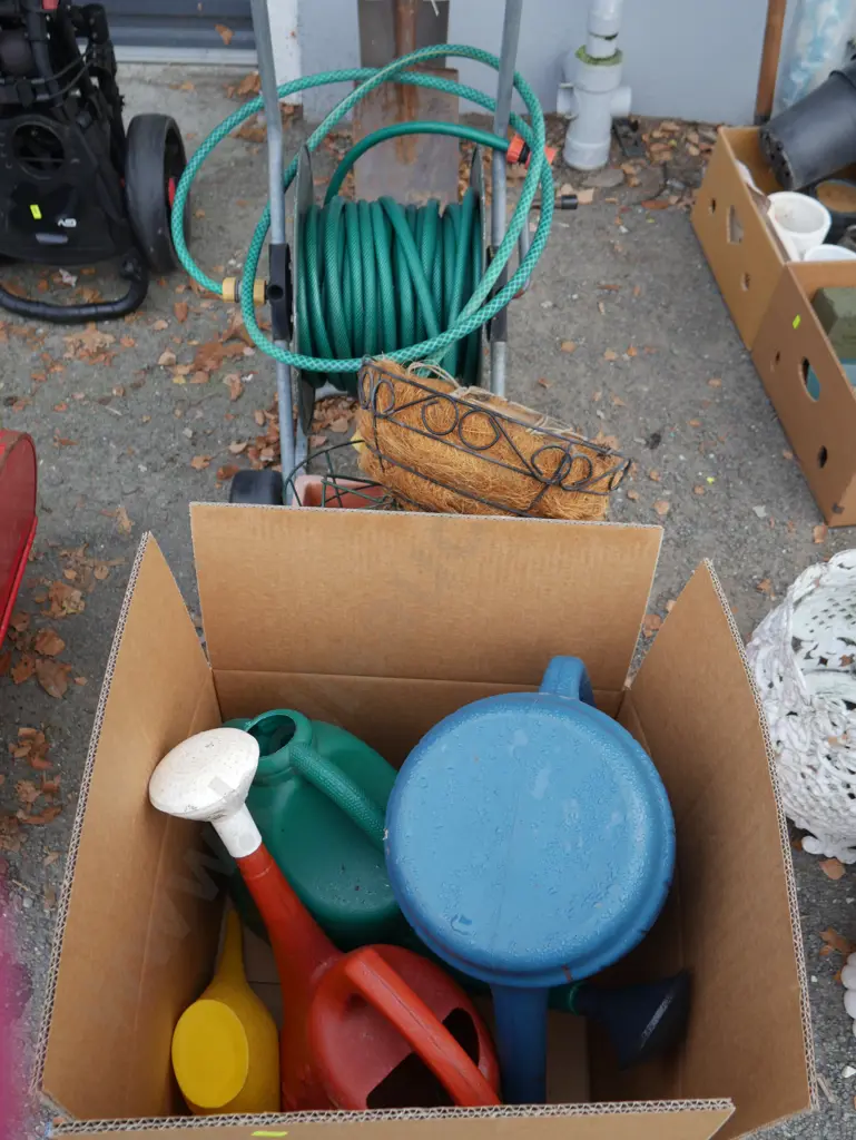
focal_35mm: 32
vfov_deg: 56.8
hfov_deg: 44.2
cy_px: 570
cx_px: 428
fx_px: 1054
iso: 200
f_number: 3.6
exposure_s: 1/80
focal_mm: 16
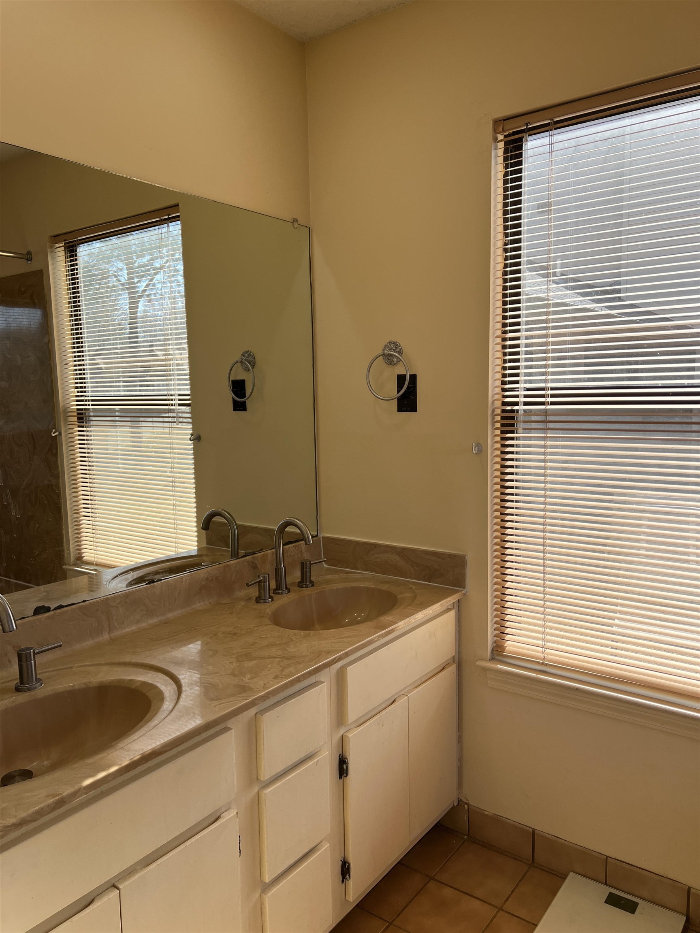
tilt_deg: -5.4
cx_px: 350
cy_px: 466
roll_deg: +0.4
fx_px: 701
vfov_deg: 67.3
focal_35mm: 26
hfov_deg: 53.1
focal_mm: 5.7
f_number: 1.5
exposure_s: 1/974
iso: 50
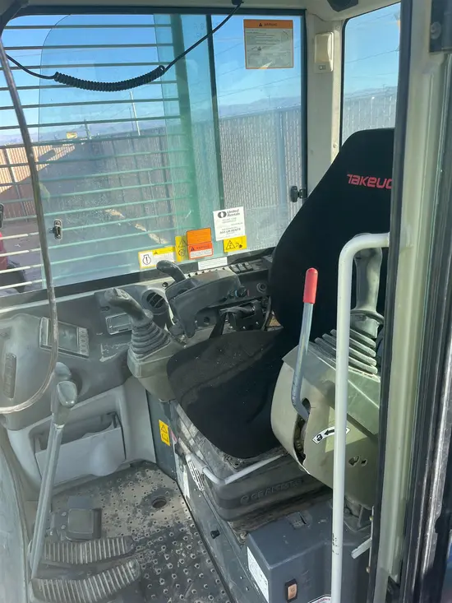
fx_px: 453
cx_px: 226
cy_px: 302
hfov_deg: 53.1
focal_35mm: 26
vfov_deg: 67.3
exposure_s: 1/1000
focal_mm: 5.1
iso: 50
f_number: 1.6
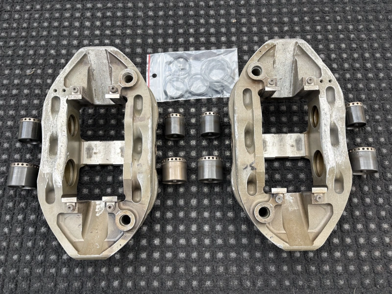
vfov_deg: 53.1
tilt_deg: -73.9
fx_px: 294
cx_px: 196
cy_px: 147
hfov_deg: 67.3
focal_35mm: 26
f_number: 1.6
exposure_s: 1/221
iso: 40
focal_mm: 5.96
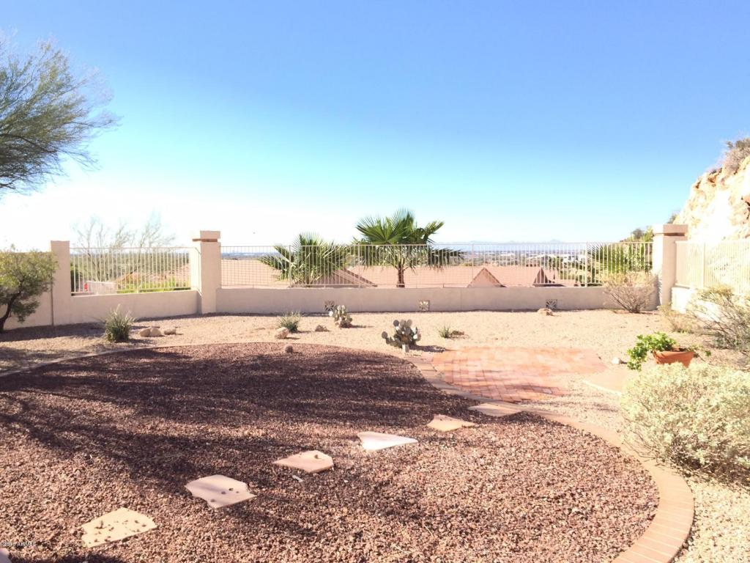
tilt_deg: -2.7
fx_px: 628
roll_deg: +0.2
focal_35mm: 29
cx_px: 375
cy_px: 282
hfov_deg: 61.7
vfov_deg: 48.2
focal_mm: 4.15
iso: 32
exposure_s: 1/807
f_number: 2.2
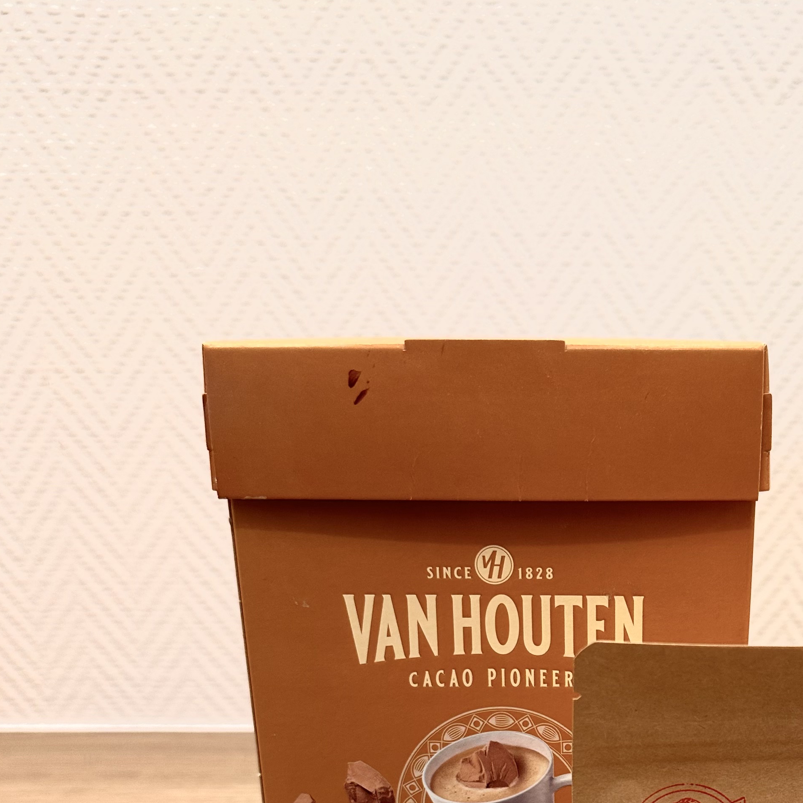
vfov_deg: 34.4
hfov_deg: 36.5
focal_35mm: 45
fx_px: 1181
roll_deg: -0.7
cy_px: 793
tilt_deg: -20.7
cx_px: 621
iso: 100
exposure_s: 1/84
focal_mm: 6.86
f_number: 1.78
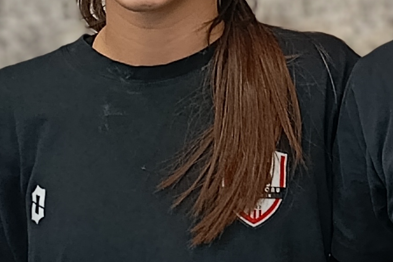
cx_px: 761
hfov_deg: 15.4
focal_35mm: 109
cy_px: 41
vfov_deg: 12.5
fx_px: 1190
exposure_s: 1/100
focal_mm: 6.11
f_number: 1.65
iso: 831
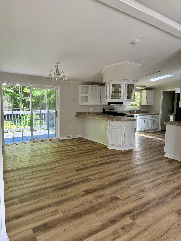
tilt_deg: -4.3
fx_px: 167
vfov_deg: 71.6
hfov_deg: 56.8
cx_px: 90
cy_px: 120
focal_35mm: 24
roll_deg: -1.3
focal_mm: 6.76
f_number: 1.78
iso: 200
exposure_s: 1/234
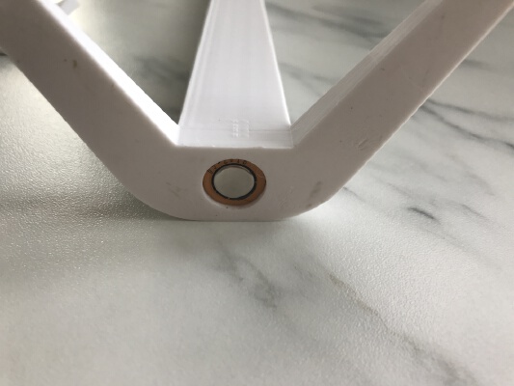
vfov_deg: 49.8
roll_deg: -2.9
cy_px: 193
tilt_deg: -38.5
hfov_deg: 63.4
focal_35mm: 28
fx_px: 416
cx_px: 257
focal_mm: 3.99
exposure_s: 1/120
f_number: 1.8
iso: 40
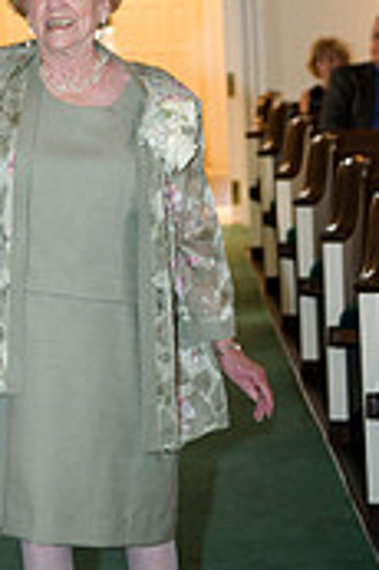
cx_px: -2
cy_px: 122
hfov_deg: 10.8
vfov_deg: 16.3
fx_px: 1978
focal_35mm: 125
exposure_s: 1/60
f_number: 2.8
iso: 1600
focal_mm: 48
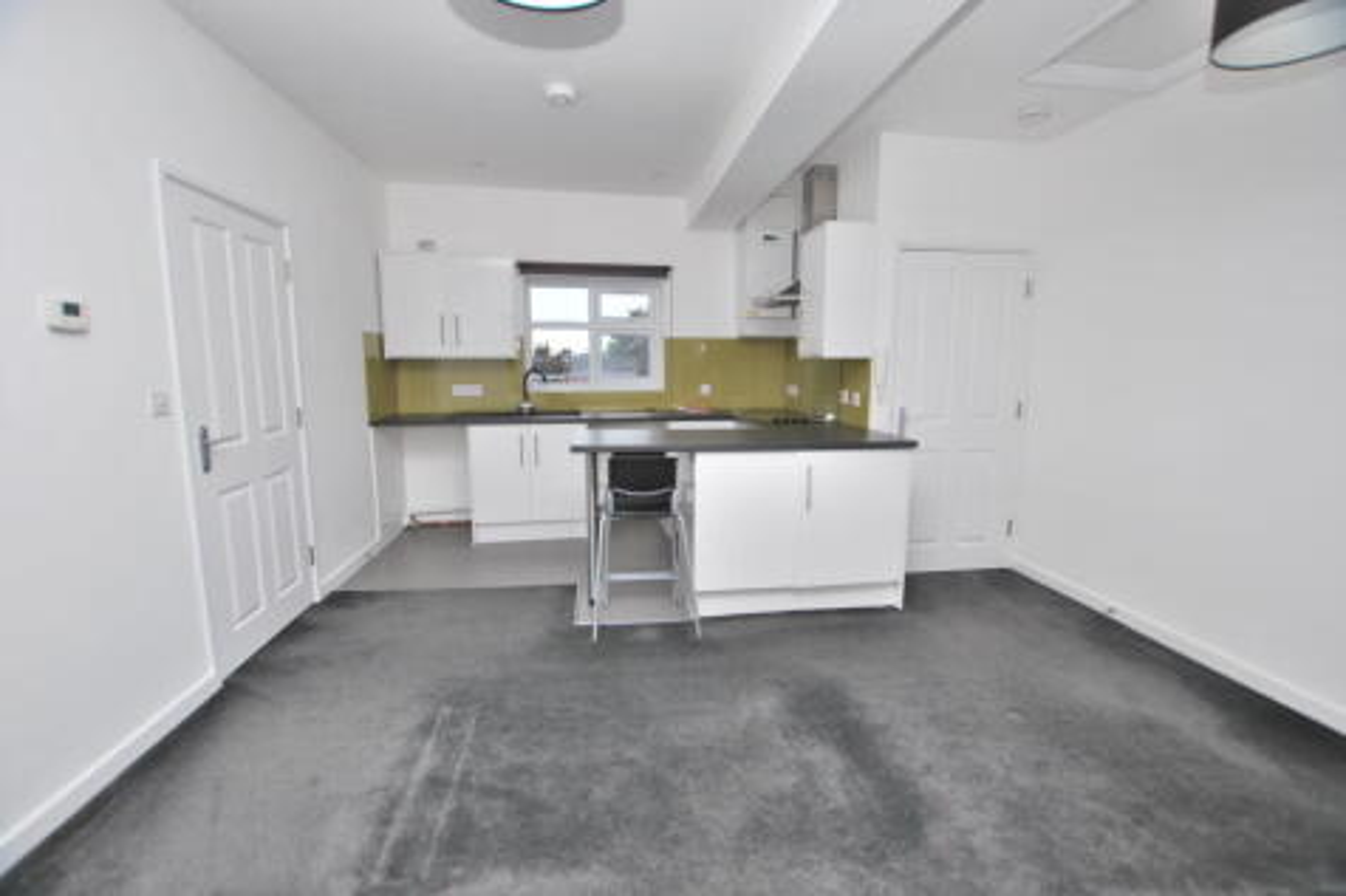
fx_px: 561
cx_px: 673
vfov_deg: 77.3
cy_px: 448
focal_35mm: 15
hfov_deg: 100.4
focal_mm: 10
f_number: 4
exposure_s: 1/60
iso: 100
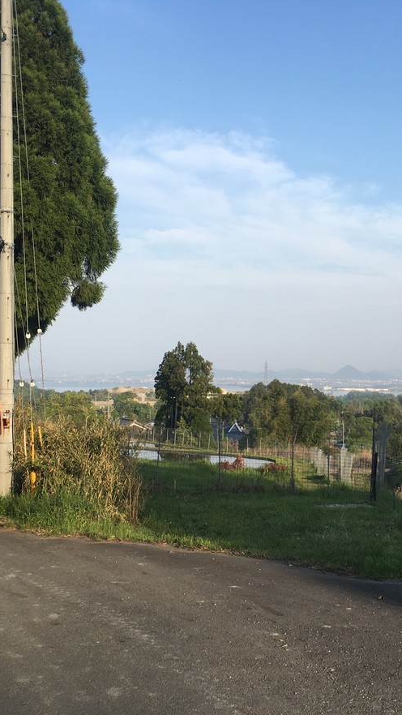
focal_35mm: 43
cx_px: 281
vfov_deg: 47.4
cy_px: 358
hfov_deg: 27.5
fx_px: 815
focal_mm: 4.15
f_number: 2.2
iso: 25
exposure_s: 1/725
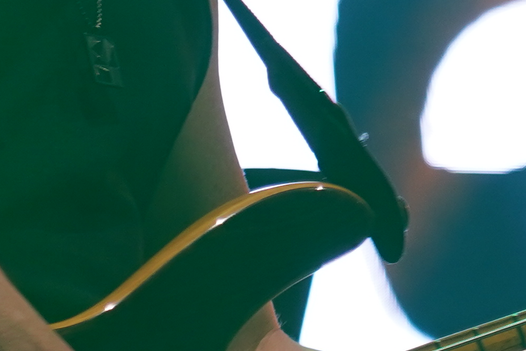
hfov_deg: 3.3
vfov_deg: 2.2
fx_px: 9206
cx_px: 264
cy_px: 220
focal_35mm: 630
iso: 500
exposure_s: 1/160
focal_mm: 105
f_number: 4
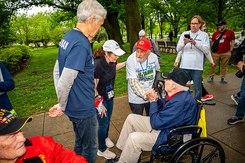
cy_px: 82
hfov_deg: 68.4
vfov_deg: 48.7
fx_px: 180
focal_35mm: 26
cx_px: 122
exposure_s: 1/60
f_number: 4.2
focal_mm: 26.5
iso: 110
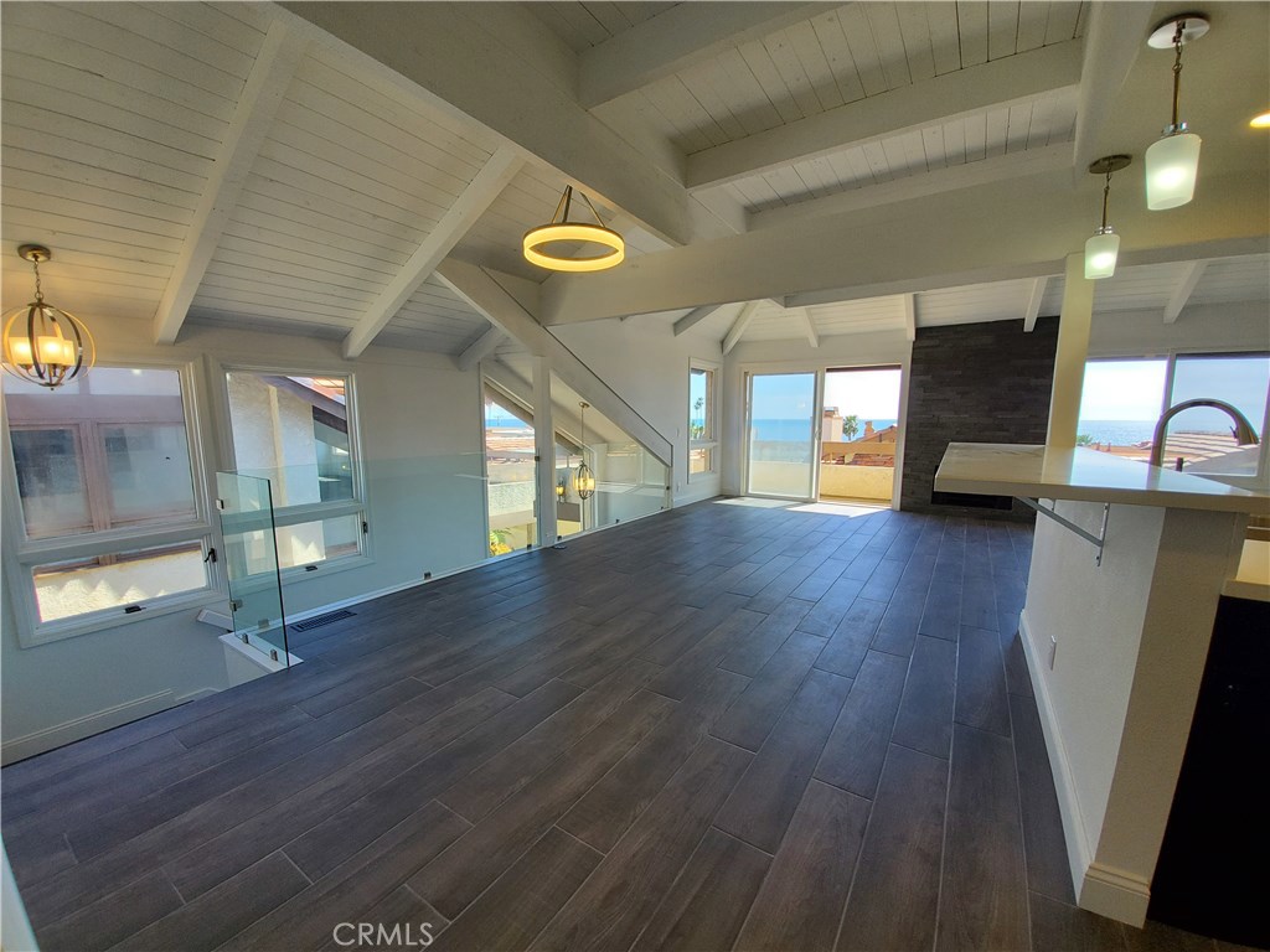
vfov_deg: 89.9
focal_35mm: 13
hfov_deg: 106.2
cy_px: 476
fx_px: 477
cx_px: 635
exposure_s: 1/140
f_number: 2.2
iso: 50
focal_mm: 1.8
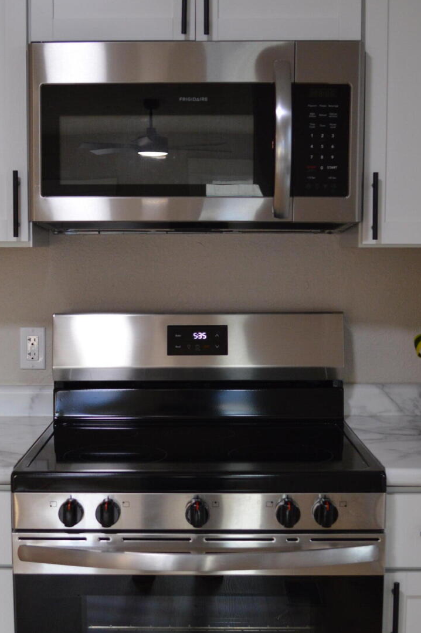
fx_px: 879
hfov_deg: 26.9
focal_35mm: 50
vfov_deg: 39.6
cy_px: 355
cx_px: 159
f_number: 3.5
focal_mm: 18
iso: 560
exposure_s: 1/60
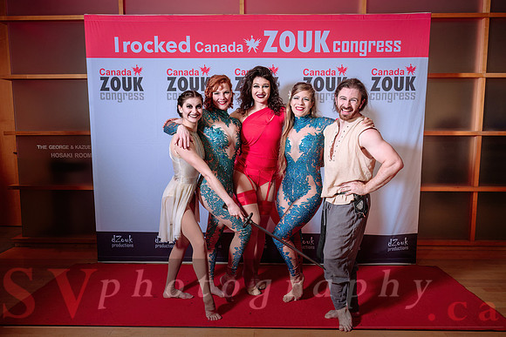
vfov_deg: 46.7
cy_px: 176
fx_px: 391
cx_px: 253
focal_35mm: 28
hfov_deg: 65.8
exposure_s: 1/125
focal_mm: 24
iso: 320
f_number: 4.5
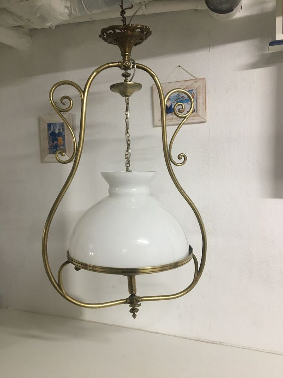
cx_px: 142
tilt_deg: -5.8
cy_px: 189
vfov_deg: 61.7
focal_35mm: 29
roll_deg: +2.4
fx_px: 316
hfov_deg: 48.2
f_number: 2.2
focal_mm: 4.15
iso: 125
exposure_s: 1/33
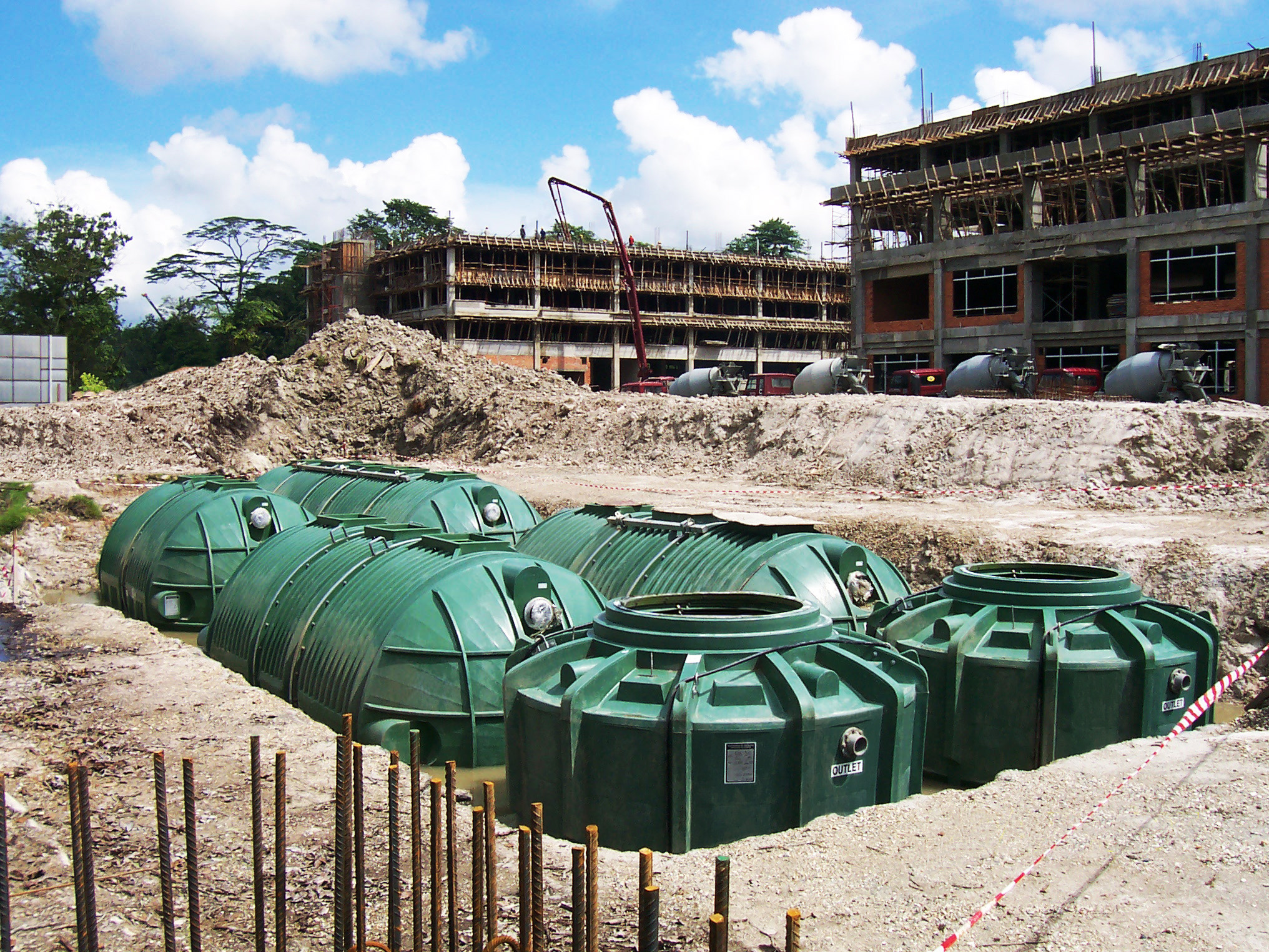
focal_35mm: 37
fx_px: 1356
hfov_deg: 50.1
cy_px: 476
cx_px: 634
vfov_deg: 38.7
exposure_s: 1/500
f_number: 5.6
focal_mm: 5.6
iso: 100
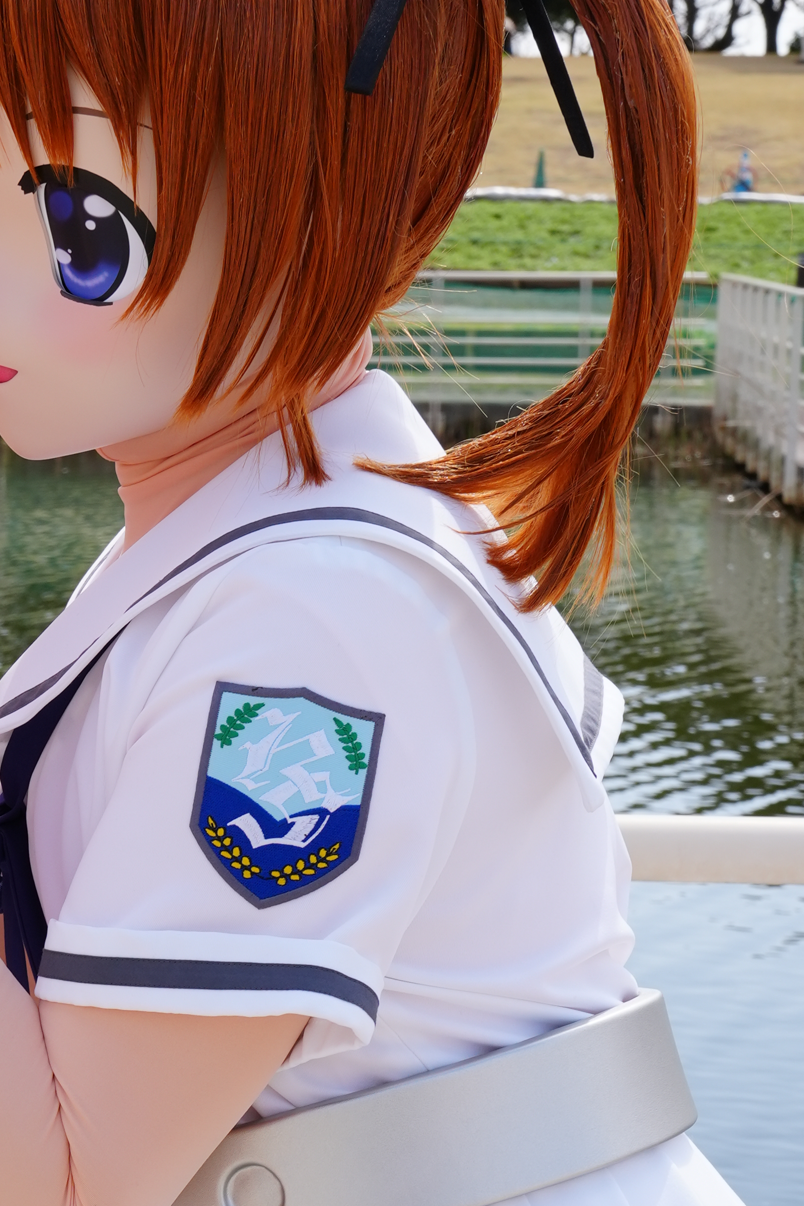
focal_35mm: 112
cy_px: 910
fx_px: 3751
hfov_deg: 12.1
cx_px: -3
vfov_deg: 18.1
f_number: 10
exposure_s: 1/200
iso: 200
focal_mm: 39
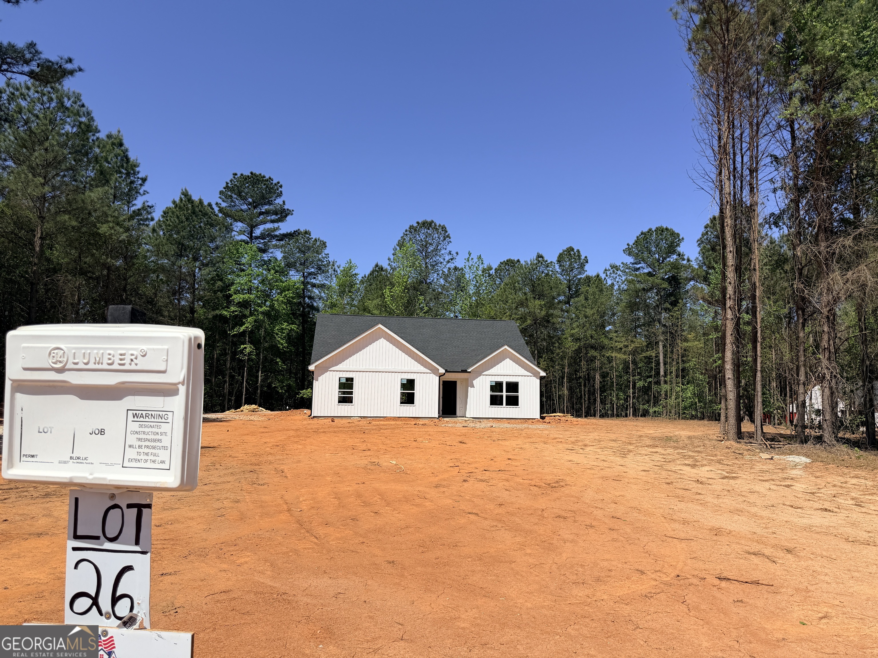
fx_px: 609
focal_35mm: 24
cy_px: 329
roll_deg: -0.1
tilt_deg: +7.0
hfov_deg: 71.6
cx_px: 439
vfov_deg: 56.8
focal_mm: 6.76
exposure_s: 1/7353
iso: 80
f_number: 1.78
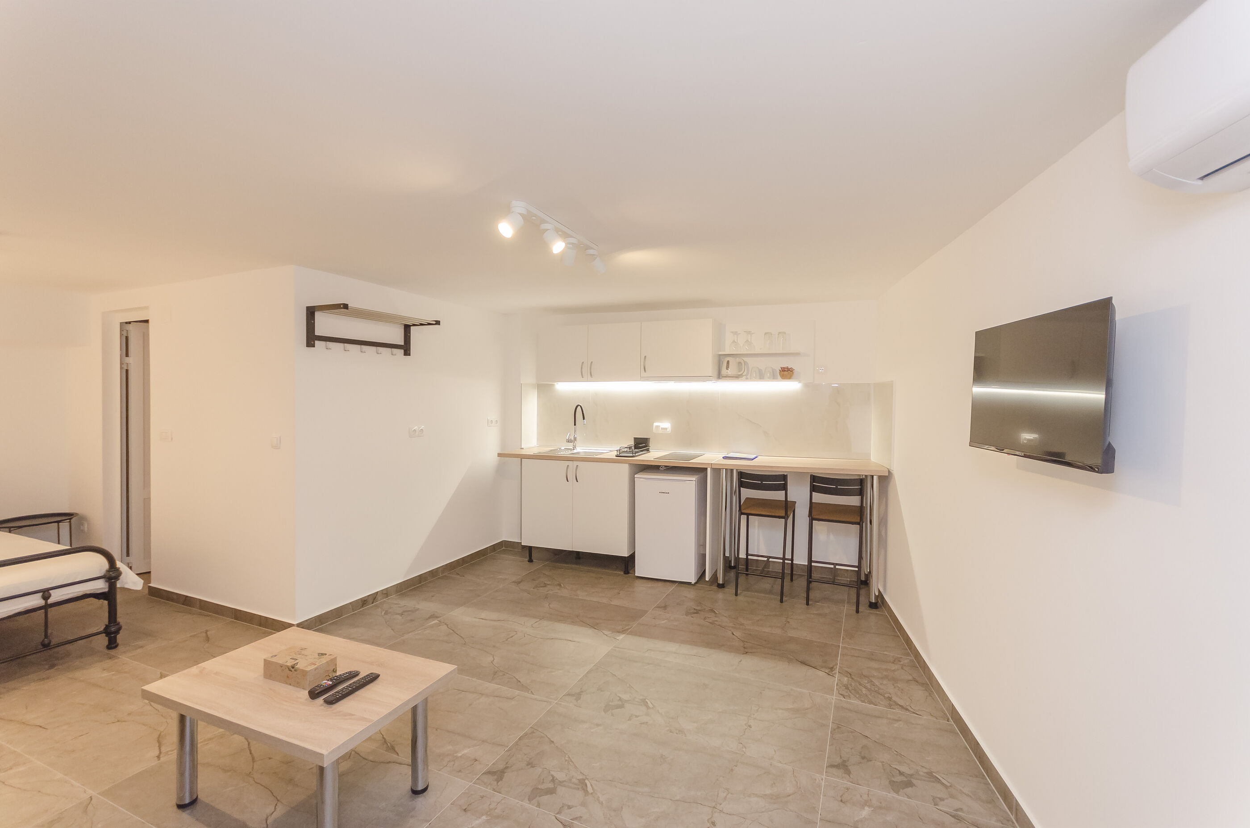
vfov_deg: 77.1
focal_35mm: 15
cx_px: 625
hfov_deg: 100.5
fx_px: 520
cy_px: 414
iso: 560
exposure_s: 1/60
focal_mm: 10
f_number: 4
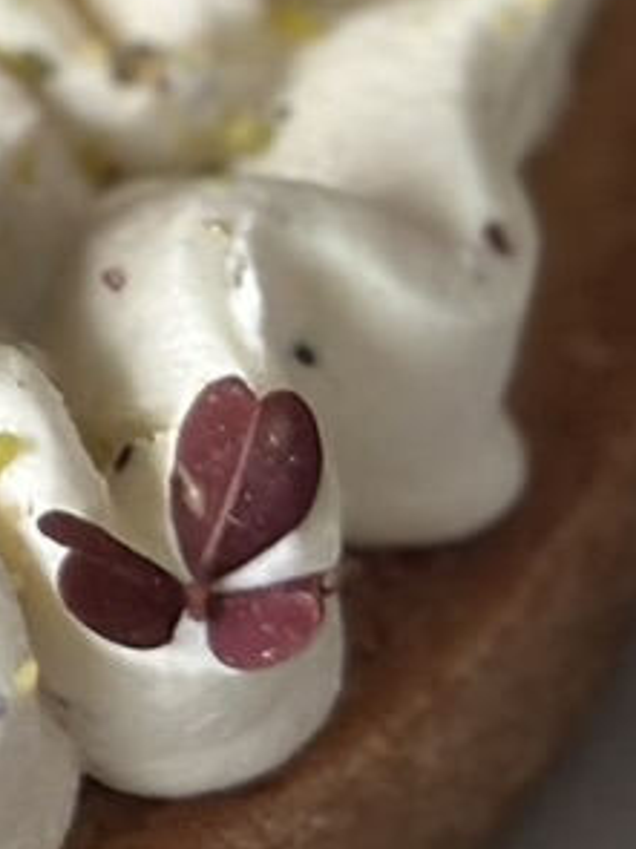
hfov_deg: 4.3
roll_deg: -1.9
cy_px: -829
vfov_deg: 5.8
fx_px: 8164
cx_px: -1387
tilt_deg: -35.4
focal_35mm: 333
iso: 125
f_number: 1.78
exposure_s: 1/83
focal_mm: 6.86
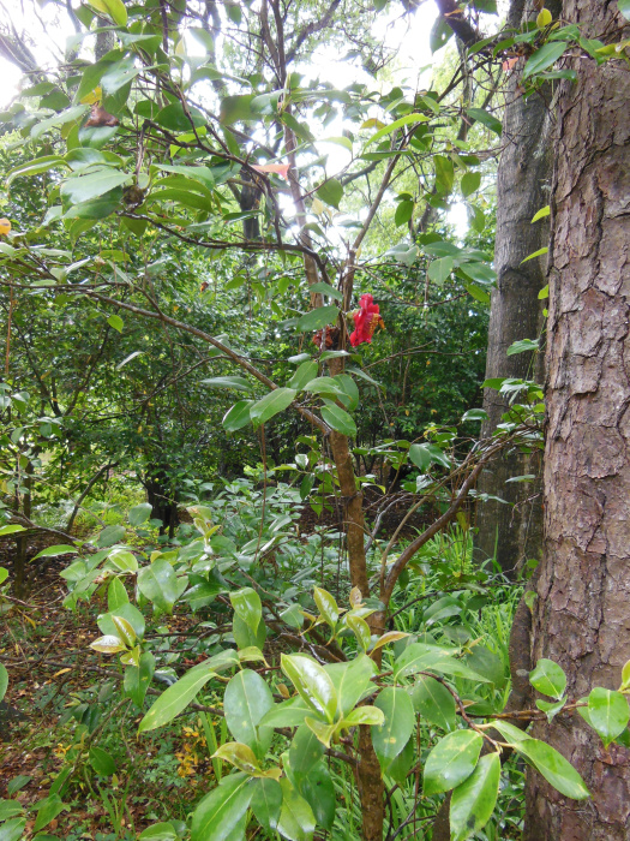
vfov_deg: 69.4
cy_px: 420
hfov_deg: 54.9
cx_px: 315
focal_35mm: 25
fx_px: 607
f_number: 3.5
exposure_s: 1/30
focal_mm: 4.5
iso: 400
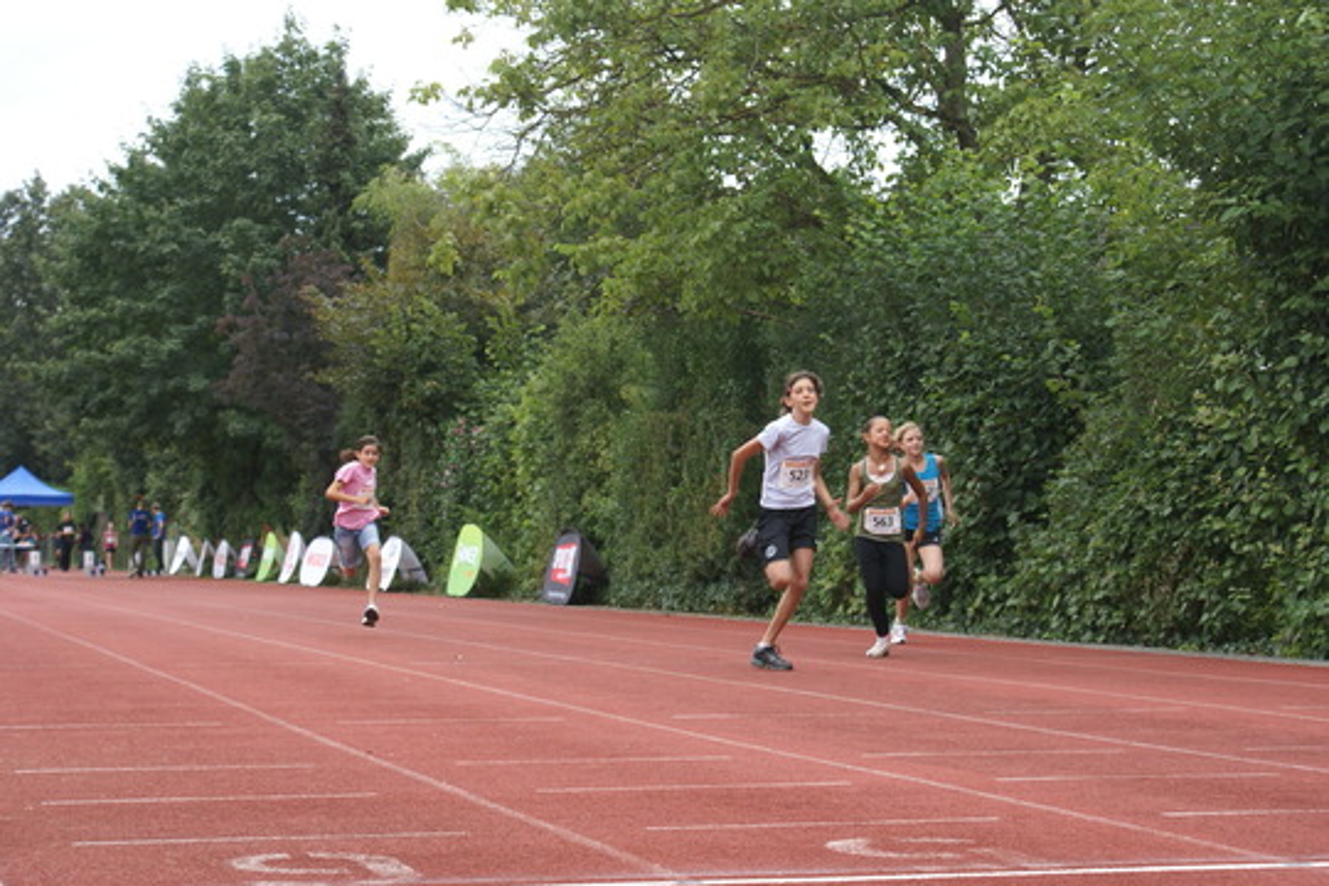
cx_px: 664
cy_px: 443
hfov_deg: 27.0
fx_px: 2769
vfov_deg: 18.2
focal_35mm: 75
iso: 125
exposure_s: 1/160
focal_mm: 50
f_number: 5.6
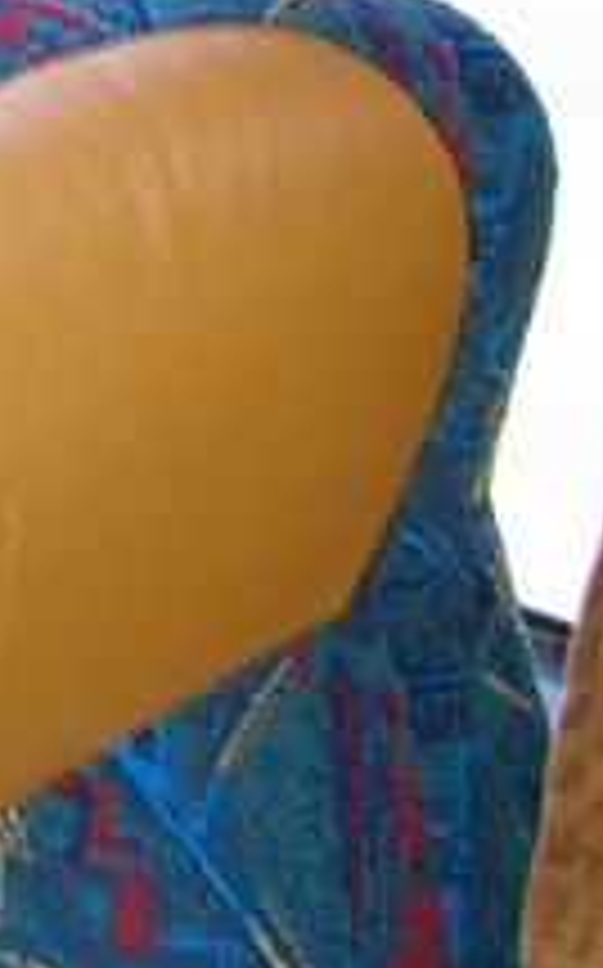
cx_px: -1017
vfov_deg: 13.8
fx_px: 3952
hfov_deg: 7.9
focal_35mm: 150
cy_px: 27
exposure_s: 1/60
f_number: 2.7
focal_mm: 6.2
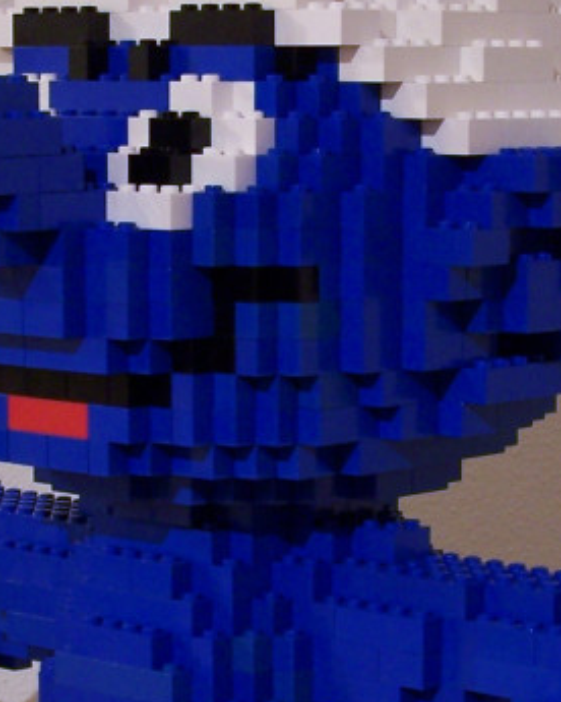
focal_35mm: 139
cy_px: 466
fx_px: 2885
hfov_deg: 11.1
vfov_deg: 13.8
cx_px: 234
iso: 80
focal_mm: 8
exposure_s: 1/2
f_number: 3
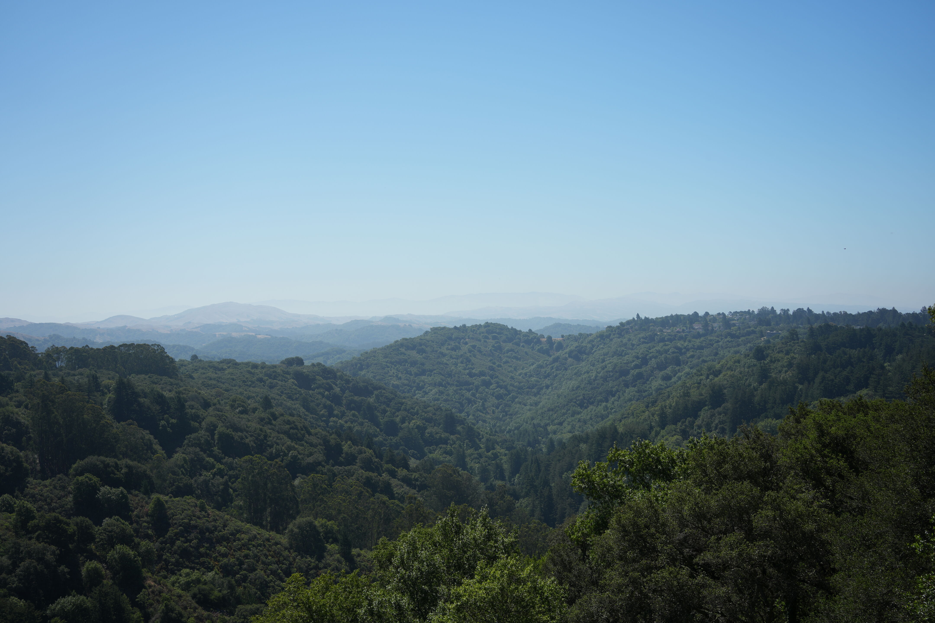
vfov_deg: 27.0
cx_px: 468
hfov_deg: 39.6
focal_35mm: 50
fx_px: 1299
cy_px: 312
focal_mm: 50
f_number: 5.6
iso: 100
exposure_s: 1/640
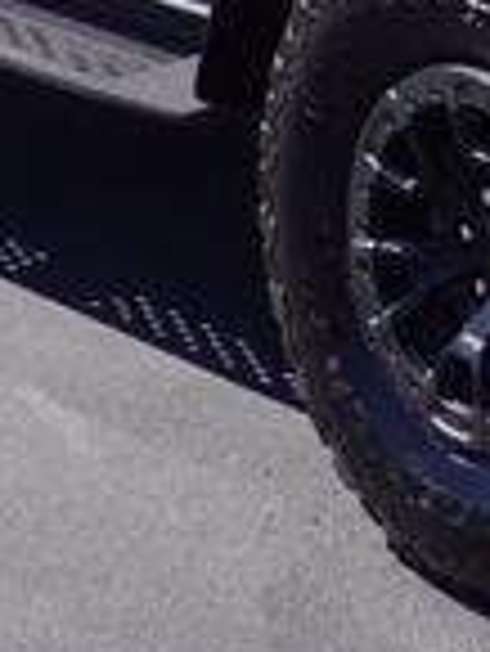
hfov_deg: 10.0
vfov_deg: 13.2
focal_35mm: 146
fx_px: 2754
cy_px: -126
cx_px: 566
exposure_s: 1/160
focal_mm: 23
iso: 100
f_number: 10
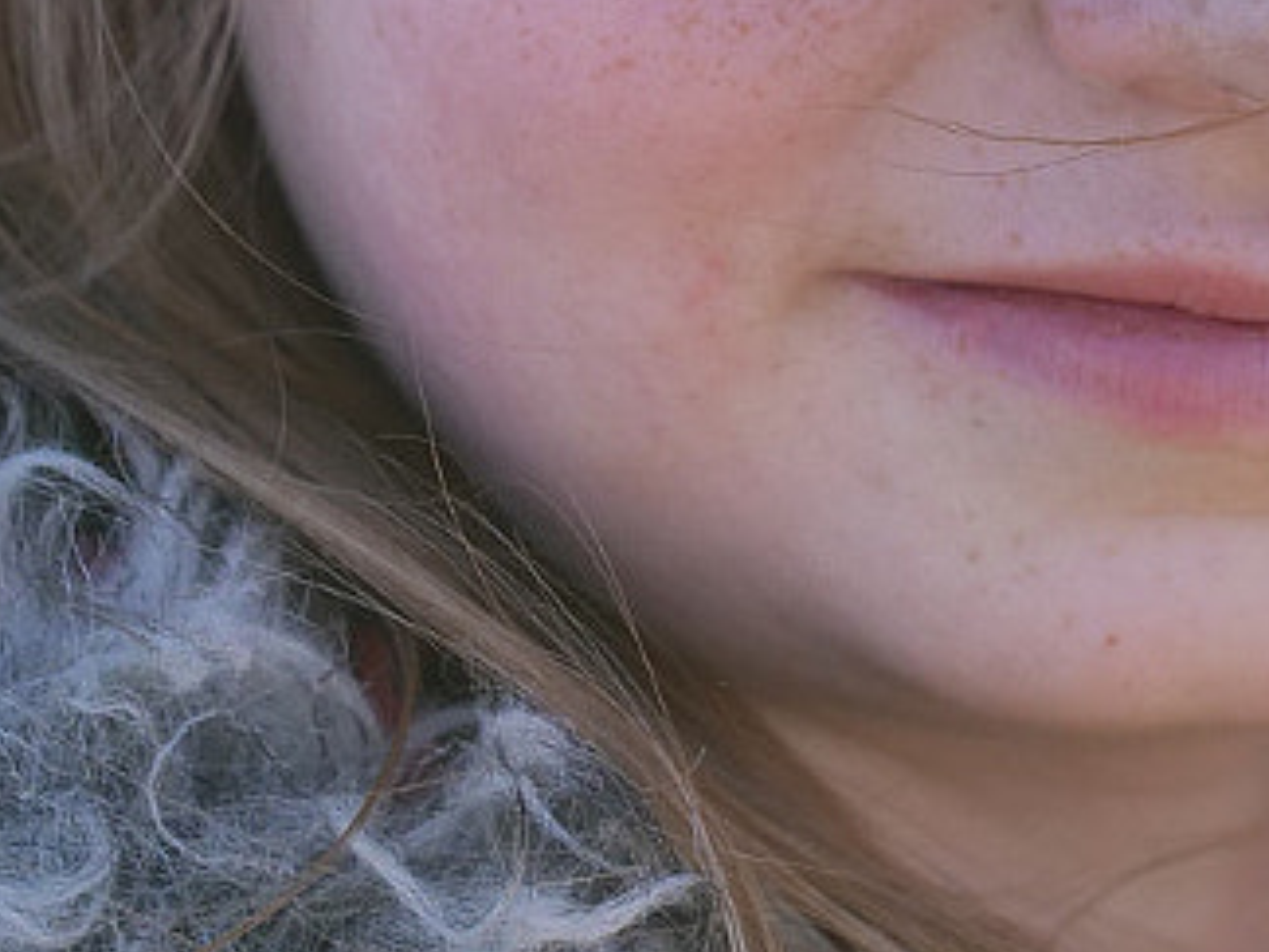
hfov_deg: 8.0
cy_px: -321
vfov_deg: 6.0
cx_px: 1050
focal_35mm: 247
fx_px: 9055
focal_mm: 25
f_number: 2.2
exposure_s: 1/1600
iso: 200
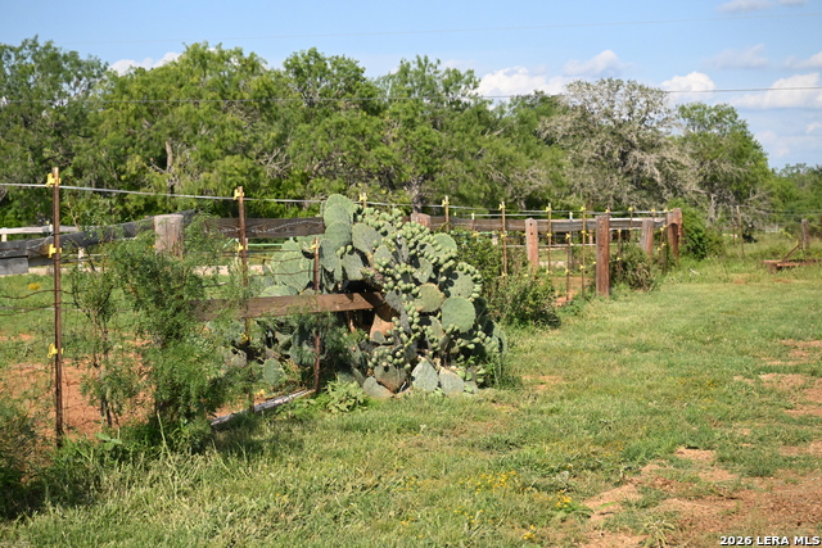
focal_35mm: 70
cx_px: 411
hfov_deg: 28.8
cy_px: 274
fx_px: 1599
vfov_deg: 19.5
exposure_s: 1/32000
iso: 6400
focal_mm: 70
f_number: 5.6
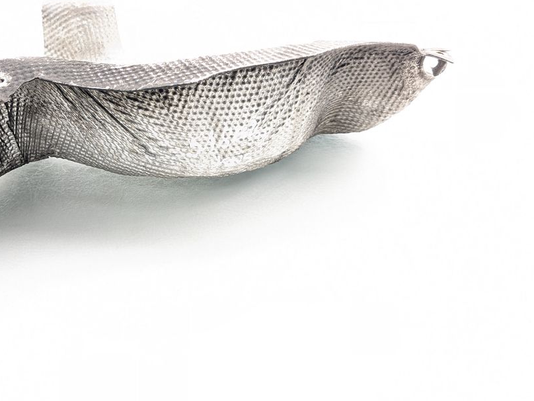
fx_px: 586
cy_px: 143
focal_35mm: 38
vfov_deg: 37.4
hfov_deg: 47.2
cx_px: 135
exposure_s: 1/90
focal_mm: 6.9
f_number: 1.68
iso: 102
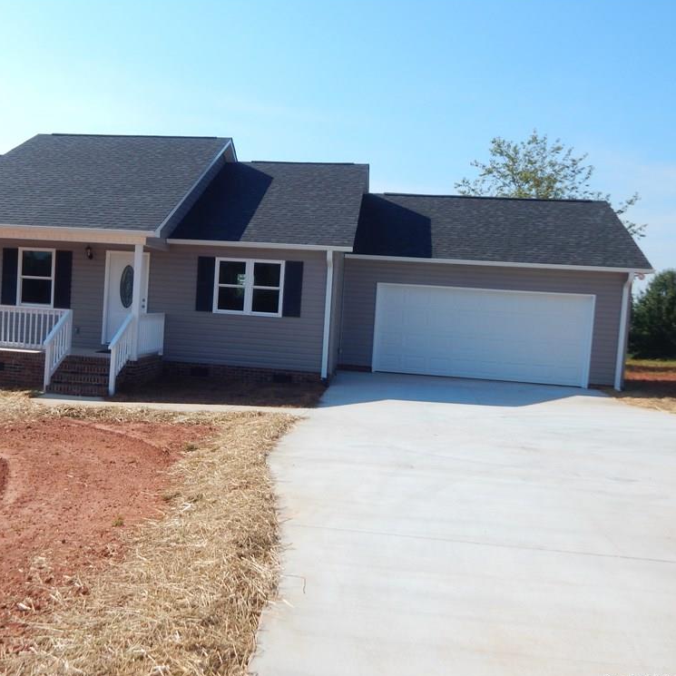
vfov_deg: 48.5
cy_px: 339
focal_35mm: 34
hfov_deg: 47.9
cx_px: 242
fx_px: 751
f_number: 6.3
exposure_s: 1/400
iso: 125
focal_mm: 5.1
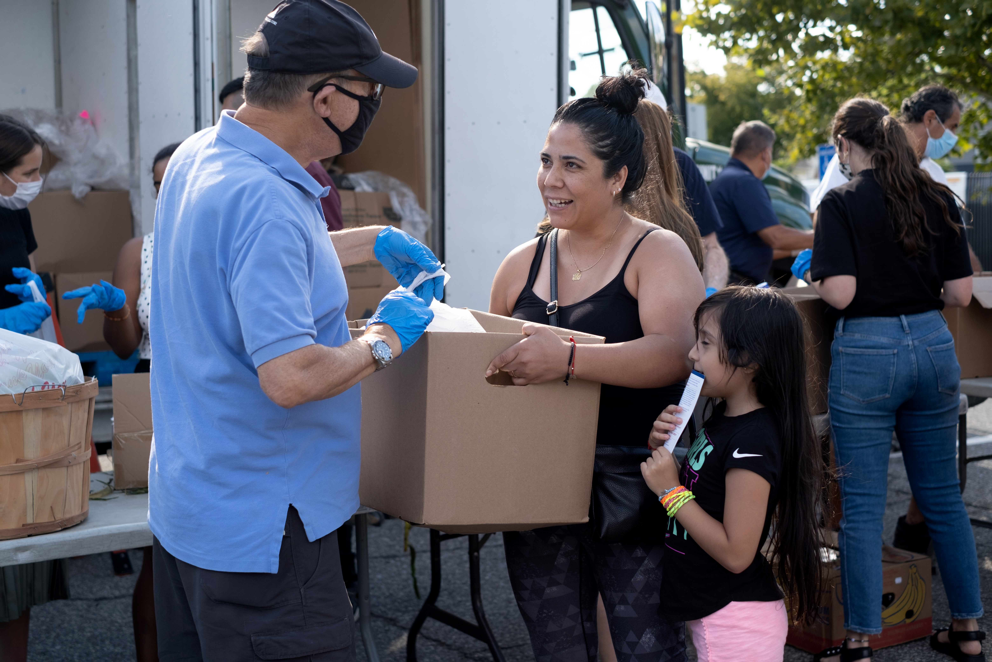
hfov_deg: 37.5
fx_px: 1460
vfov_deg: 25.5
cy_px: 331
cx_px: 496
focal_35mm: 53
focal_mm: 35
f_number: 2.8
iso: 200
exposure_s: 1/500
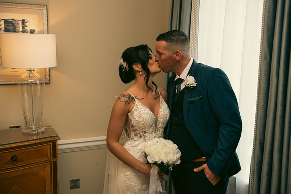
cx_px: 146
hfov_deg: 48.4
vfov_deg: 33.4
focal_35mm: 40
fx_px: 323
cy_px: 97
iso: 500
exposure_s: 1/160
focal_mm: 40
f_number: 3.5
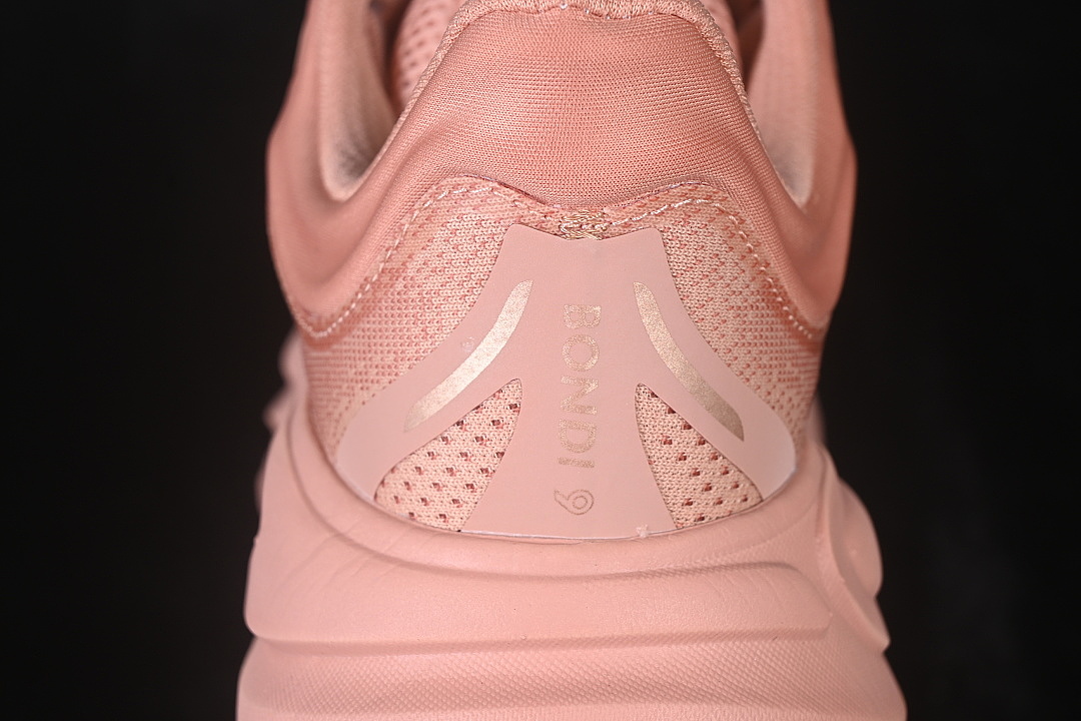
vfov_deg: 18.2
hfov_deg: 27.0
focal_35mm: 75
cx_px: 540
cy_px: 360
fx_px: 2252
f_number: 7.1
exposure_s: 1/80
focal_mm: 50
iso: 160
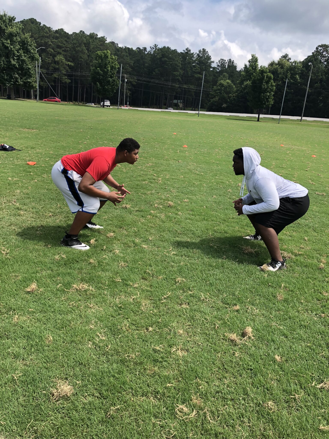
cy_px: 220
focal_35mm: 28
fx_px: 355
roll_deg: -5.4
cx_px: 164
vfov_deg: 63.4
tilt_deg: -17.7
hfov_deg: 49.7
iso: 20
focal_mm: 4
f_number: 1.8
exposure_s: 1/906
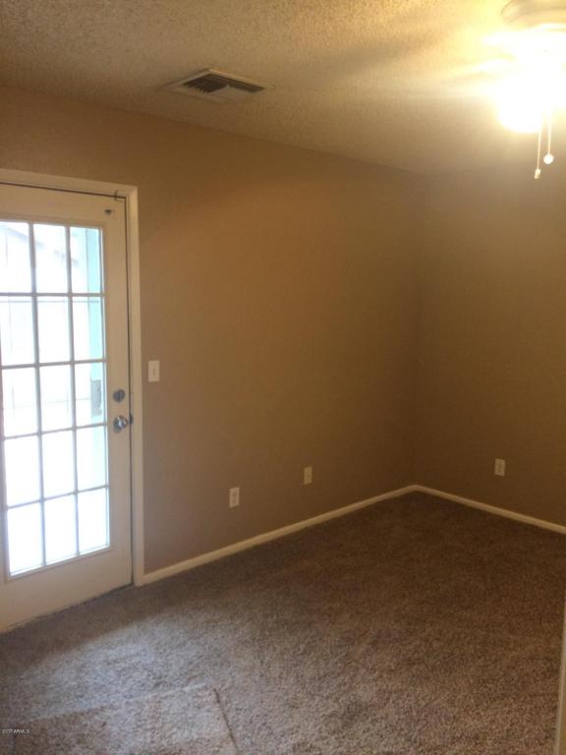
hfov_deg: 48.2
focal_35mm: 29
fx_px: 632
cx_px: 283
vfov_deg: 61.7
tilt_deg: -9.0
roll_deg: +1.8
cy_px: 378
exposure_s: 1/30
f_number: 2.2
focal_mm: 4.15
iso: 160
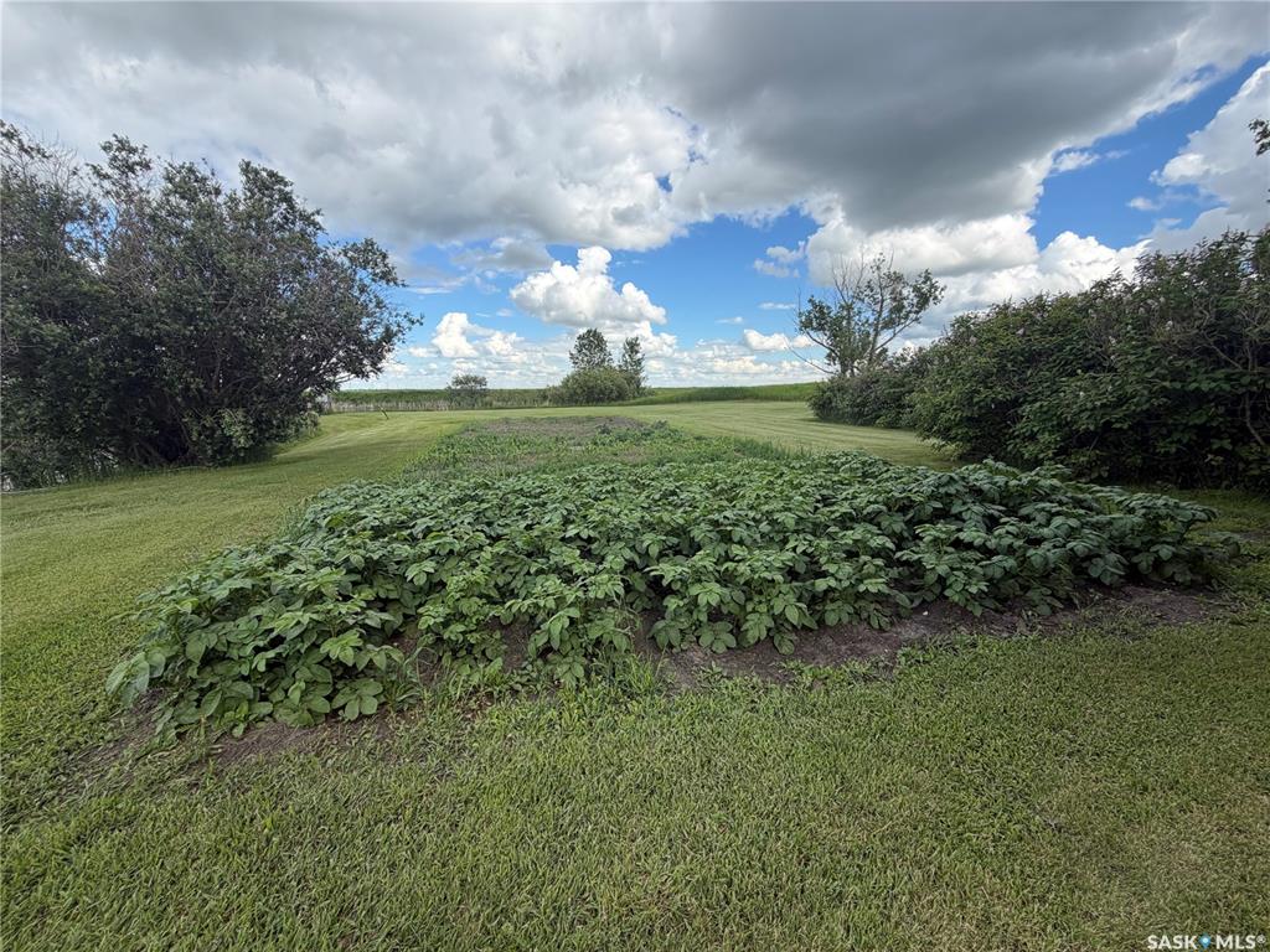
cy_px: 476
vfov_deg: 85.7
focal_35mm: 14
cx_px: 635
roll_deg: +0.2
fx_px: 514
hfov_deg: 102.1
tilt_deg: -9.7
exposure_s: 1/770
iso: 32
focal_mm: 2.22
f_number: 2.2
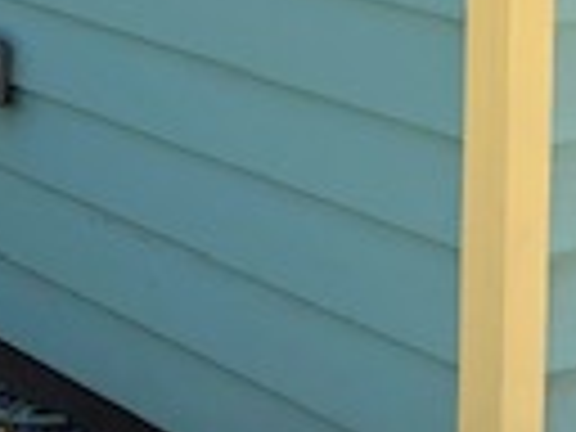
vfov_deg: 10.4
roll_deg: +1.0
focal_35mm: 140
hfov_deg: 13.1
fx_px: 2330
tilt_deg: -7.4
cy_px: -108
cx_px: -360
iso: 20
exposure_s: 1/615
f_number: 1.8
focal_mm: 3.99
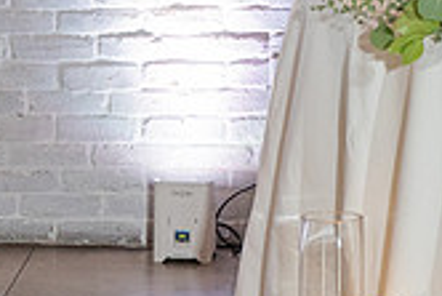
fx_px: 2998
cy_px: -68
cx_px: 245
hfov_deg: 8.4
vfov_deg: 5.6
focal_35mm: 244
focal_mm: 70
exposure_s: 1/320
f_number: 2.8
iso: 1600
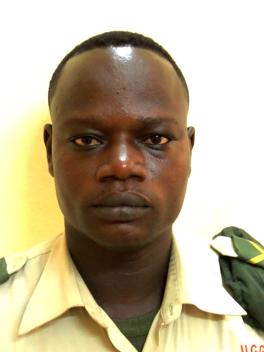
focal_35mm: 64
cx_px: 132
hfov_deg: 22.9
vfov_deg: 30.3
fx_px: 651
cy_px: 176
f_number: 3.6
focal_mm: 11.4
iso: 800
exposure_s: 1/20
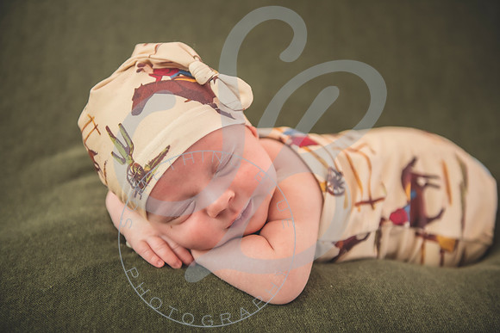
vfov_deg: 24.2
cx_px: 250
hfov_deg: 35.6
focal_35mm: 56
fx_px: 778
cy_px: 166
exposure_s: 1/125
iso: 400
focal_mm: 56
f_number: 2.8
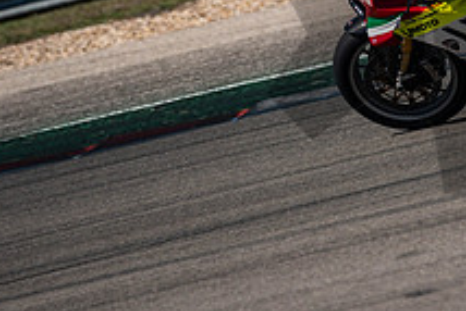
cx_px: 477
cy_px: -71
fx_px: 7370
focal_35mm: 569
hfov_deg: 3.6
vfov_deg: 2.4
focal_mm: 140
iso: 320
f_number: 2.8
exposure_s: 1/2500
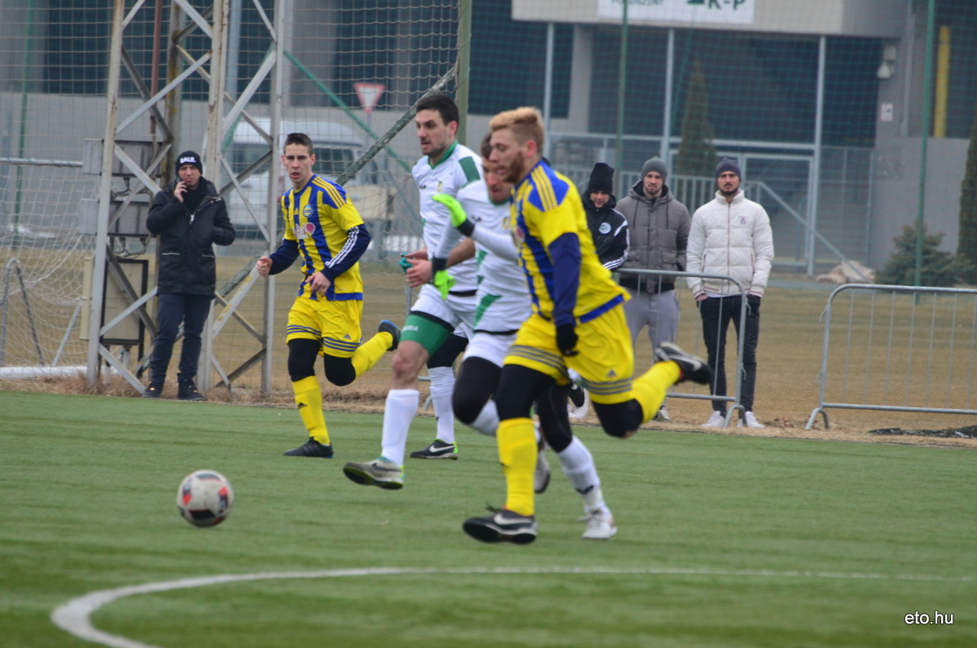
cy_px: 324
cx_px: 488
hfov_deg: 5.1
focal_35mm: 405
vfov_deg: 3.4
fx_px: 10969
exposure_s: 1/1000
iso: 800
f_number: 5.6
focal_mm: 270
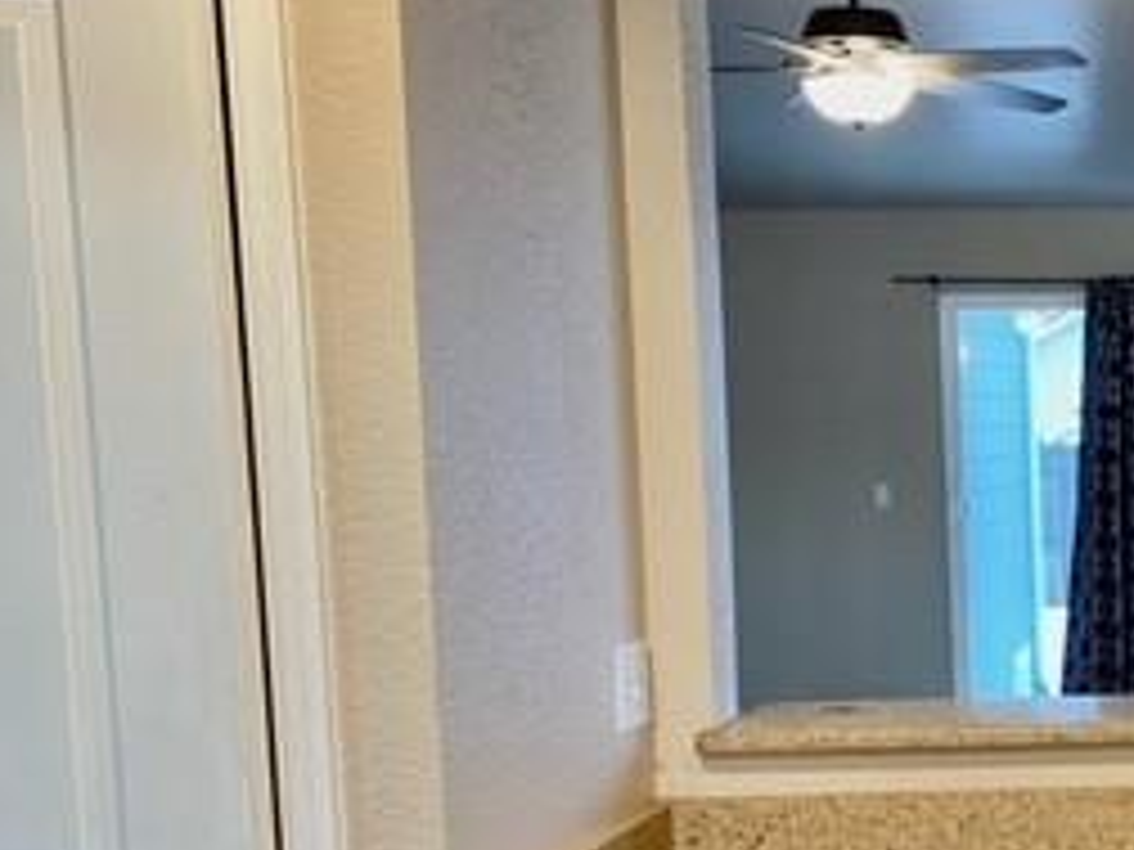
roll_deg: +0.2
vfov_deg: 22.1
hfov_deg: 26.0
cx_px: 1390
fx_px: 2162
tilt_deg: -5.0
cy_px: 598
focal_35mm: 66
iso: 160
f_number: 1.8
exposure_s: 1/60
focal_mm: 4.25
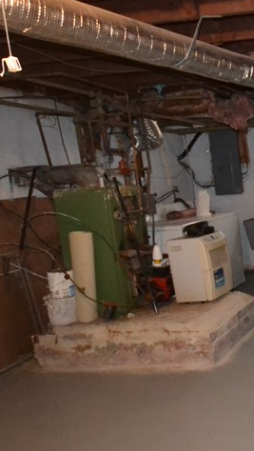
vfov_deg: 55.3
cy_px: 232
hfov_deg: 25.0
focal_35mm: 36
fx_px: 431
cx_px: 381
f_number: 4
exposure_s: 1/60
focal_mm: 10
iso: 3200
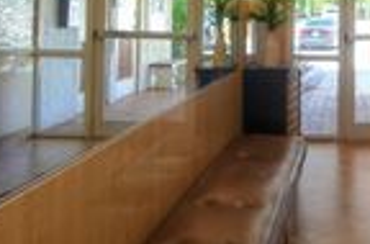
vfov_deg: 24.1
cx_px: 357
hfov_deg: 35.2
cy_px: -24
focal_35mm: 52
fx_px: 533
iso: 200
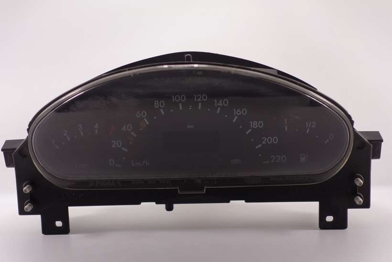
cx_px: 196
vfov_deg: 20.6
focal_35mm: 66
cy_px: 131
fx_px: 719
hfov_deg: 30.5
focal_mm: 24.7
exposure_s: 1/80
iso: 320
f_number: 4
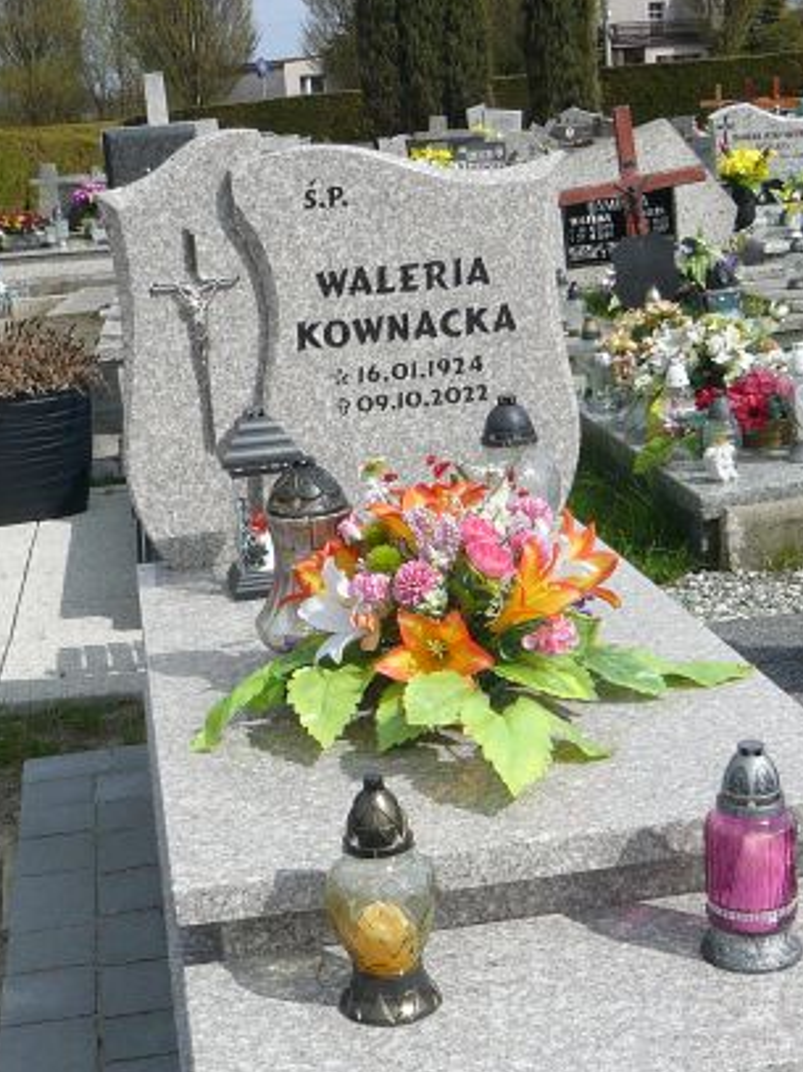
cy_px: 698
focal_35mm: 55
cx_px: 442
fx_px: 1702
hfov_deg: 26.5
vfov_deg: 34.7
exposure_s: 1/640
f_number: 5
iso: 80
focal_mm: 5.2
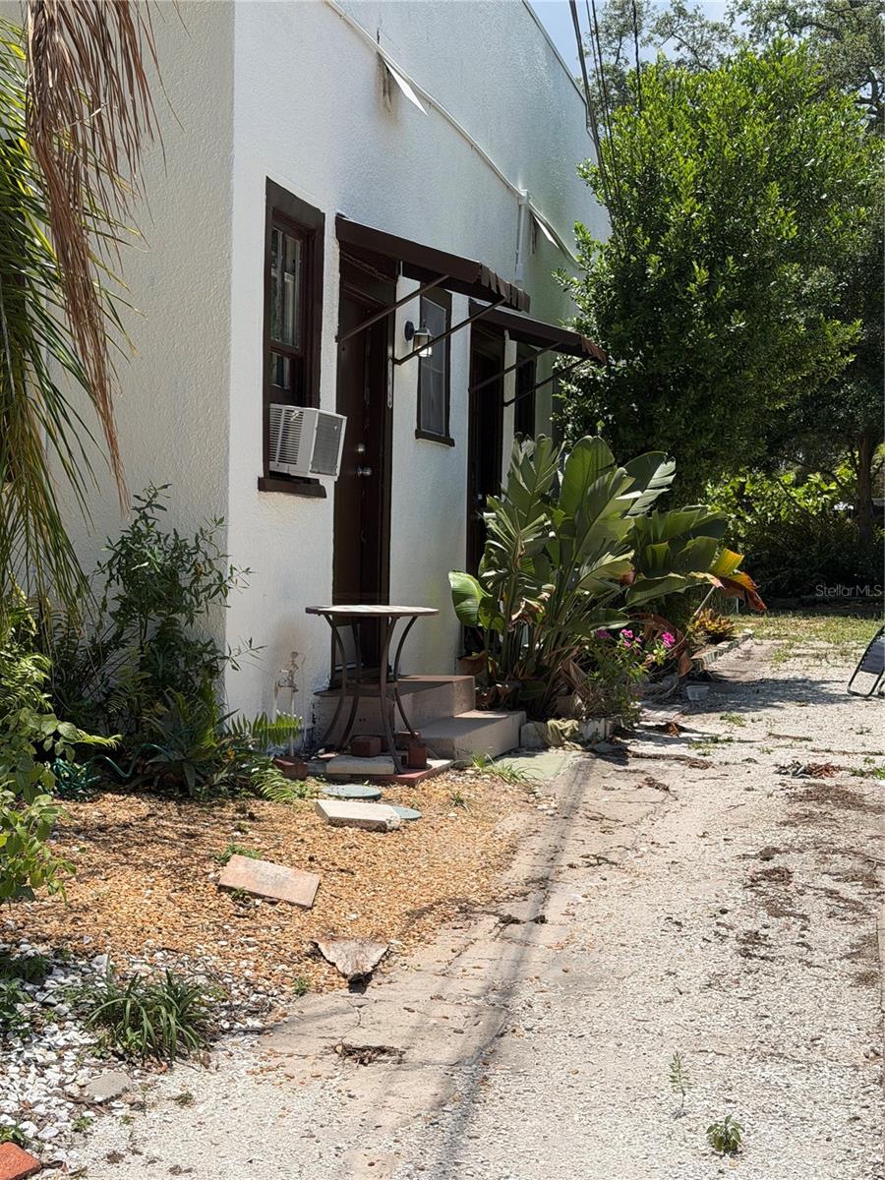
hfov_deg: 30.3
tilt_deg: -2.7
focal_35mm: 48
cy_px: 590
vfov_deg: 39.7
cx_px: 442
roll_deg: -1.1
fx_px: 1636
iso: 64
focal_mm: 6.76
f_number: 1.78
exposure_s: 1/4587
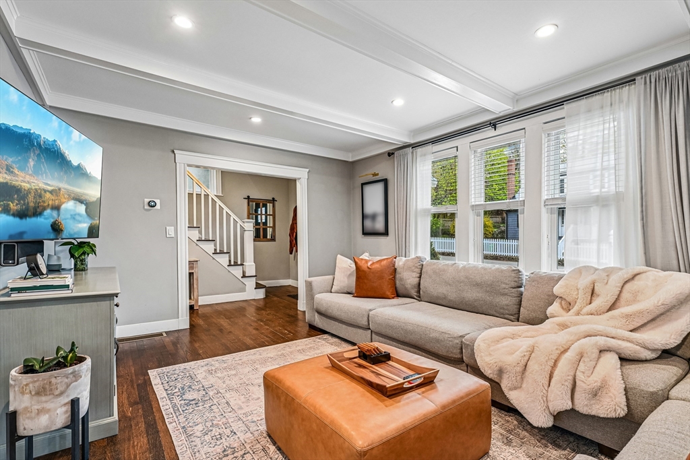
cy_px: 230
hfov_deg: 96.7
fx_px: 307
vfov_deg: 73.8
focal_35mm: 16
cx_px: 345
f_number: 8
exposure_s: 1/13
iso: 400
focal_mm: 16
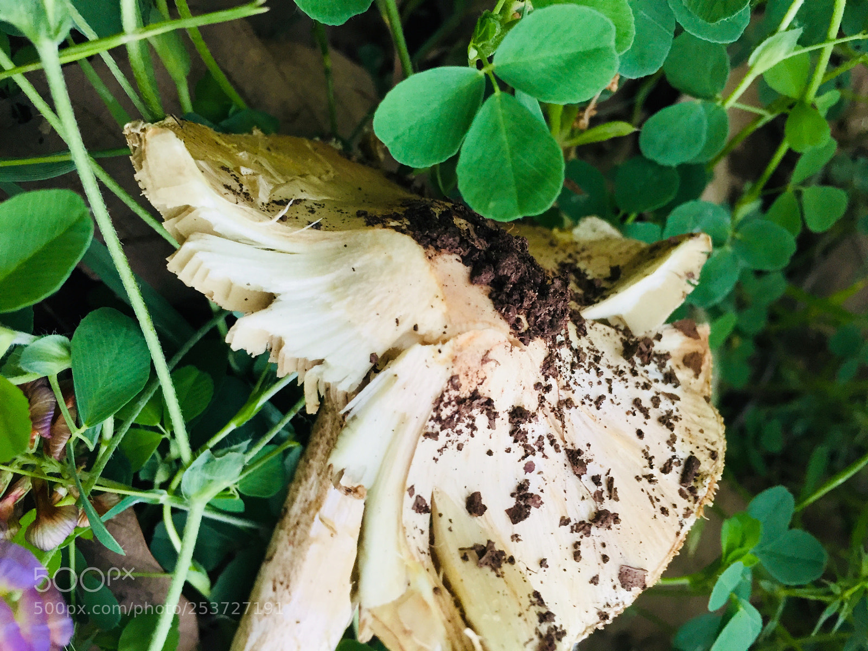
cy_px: 326
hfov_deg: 61.7
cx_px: 434
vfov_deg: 48.2
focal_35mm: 29
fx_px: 727
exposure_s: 1/33
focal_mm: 4.15
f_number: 2.2
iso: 125
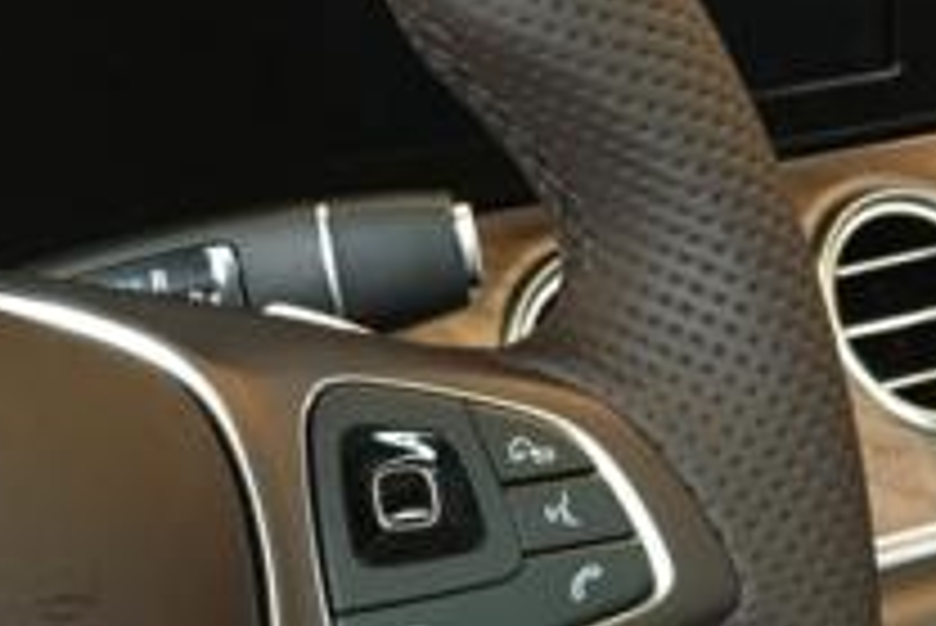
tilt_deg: -22.2
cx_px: -32
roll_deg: +1.8
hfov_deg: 19.7
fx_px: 2602
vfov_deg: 13.6
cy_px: 500
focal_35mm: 100
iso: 200
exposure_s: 1/17
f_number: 2.2
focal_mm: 4.15
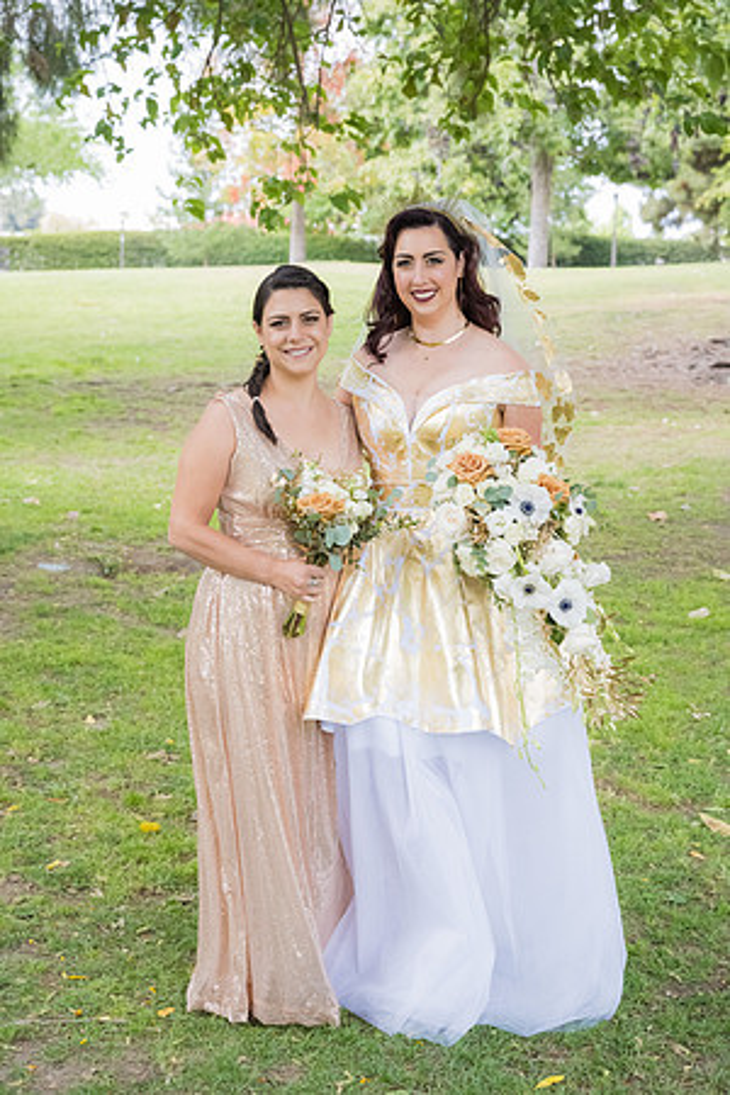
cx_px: 365
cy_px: 548
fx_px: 1825
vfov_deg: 33.4
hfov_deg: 22.6
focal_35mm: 60
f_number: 5.6
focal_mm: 60
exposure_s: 1/640
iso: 1250
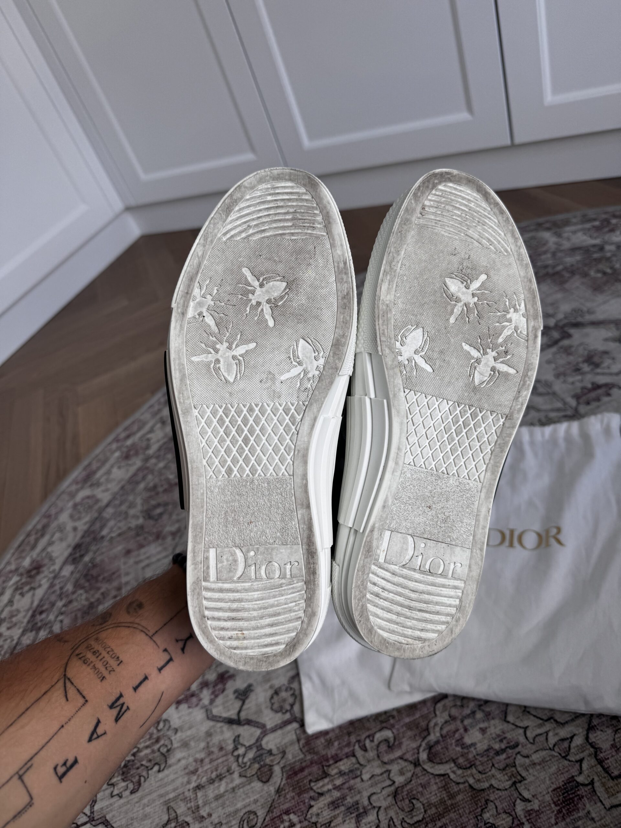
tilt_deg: -37.9
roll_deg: +24.0
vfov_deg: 71.6
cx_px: 310
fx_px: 574
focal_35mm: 24
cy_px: 414
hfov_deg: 56.8
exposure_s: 1/383
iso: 80
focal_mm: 6.76
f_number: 1.78
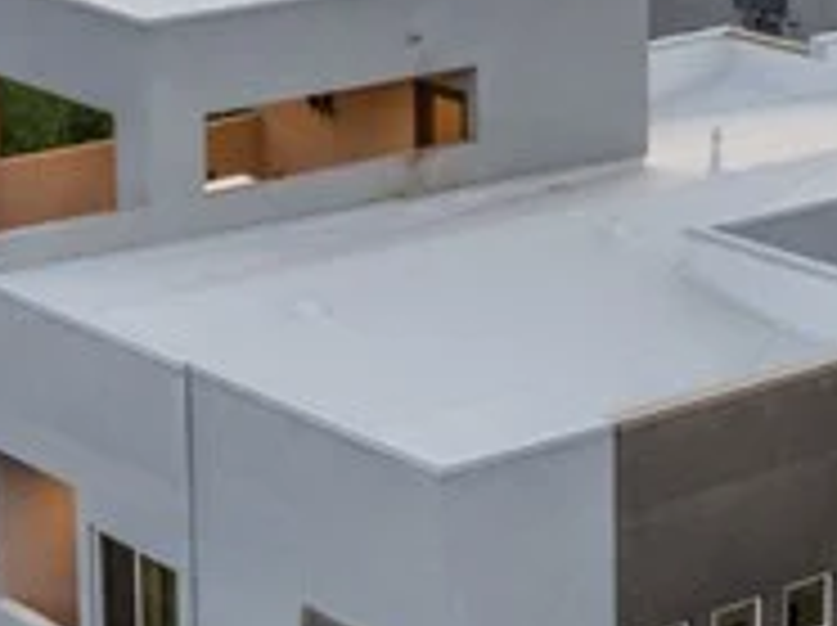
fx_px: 3188
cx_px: 657
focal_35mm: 132
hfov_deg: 14.9
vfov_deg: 11.1
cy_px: 68
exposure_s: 1/15
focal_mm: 12.29
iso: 400
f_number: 2.8
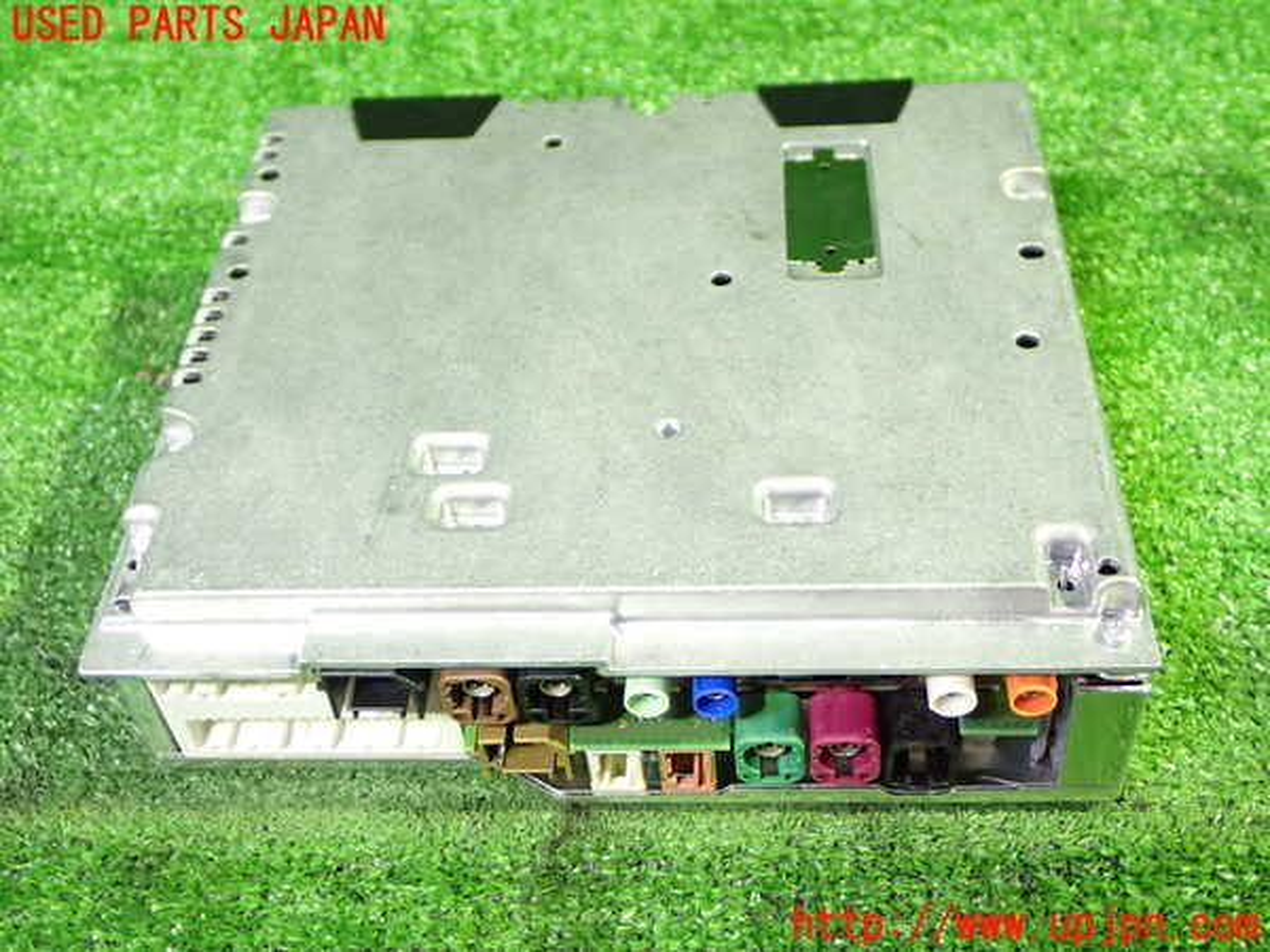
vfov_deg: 35.1
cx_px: 635
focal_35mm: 41
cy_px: 476
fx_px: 1504
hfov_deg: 45.8
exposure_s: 1/15
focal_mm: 7.31
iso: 800
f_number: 2.8
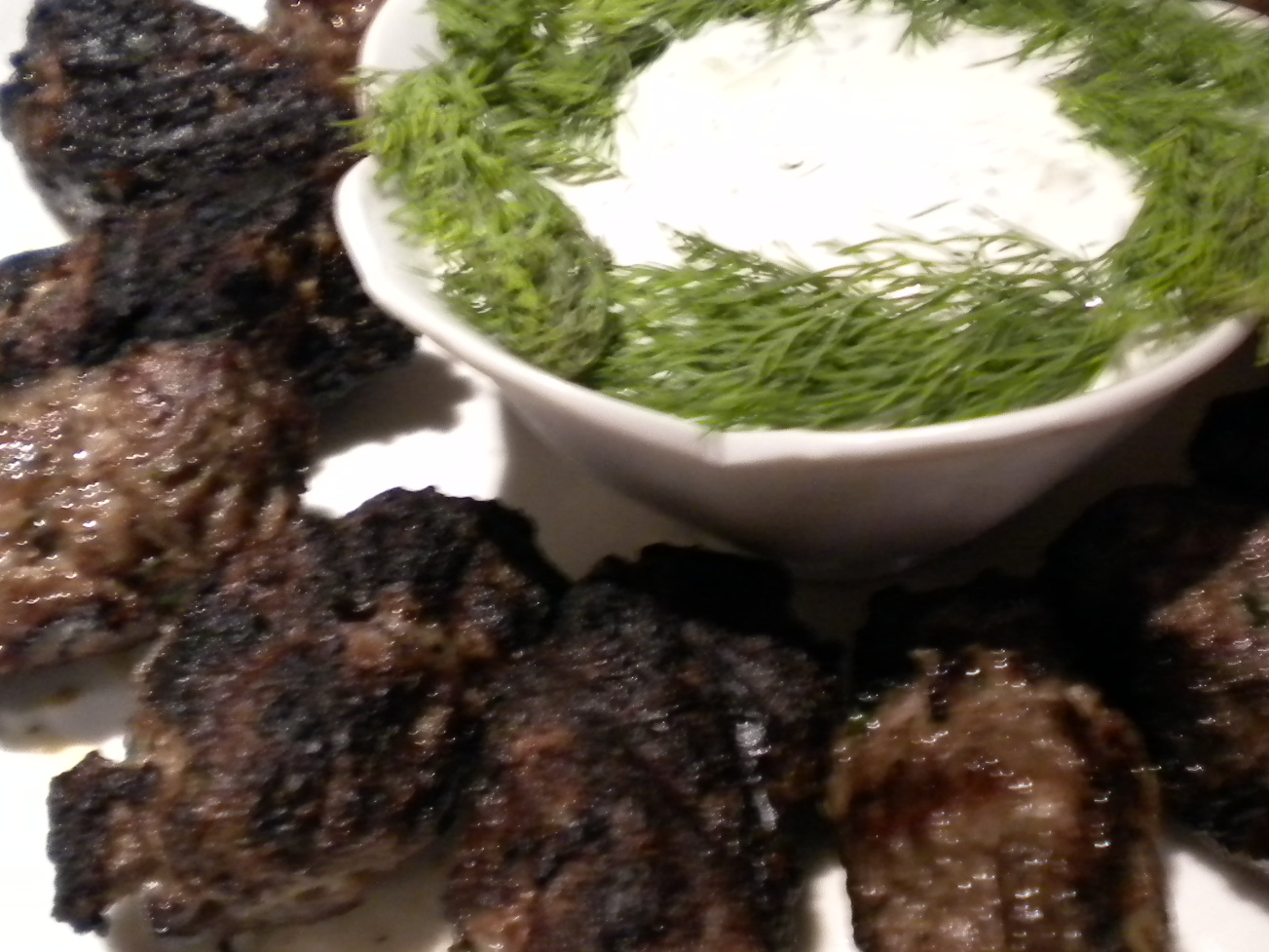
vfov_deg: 26.6
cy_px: 459
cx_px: 827
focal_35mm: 55
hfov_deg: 34.7
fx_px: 2016
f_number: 3.1
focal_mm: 6.3
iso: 400
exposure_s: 1/11.4
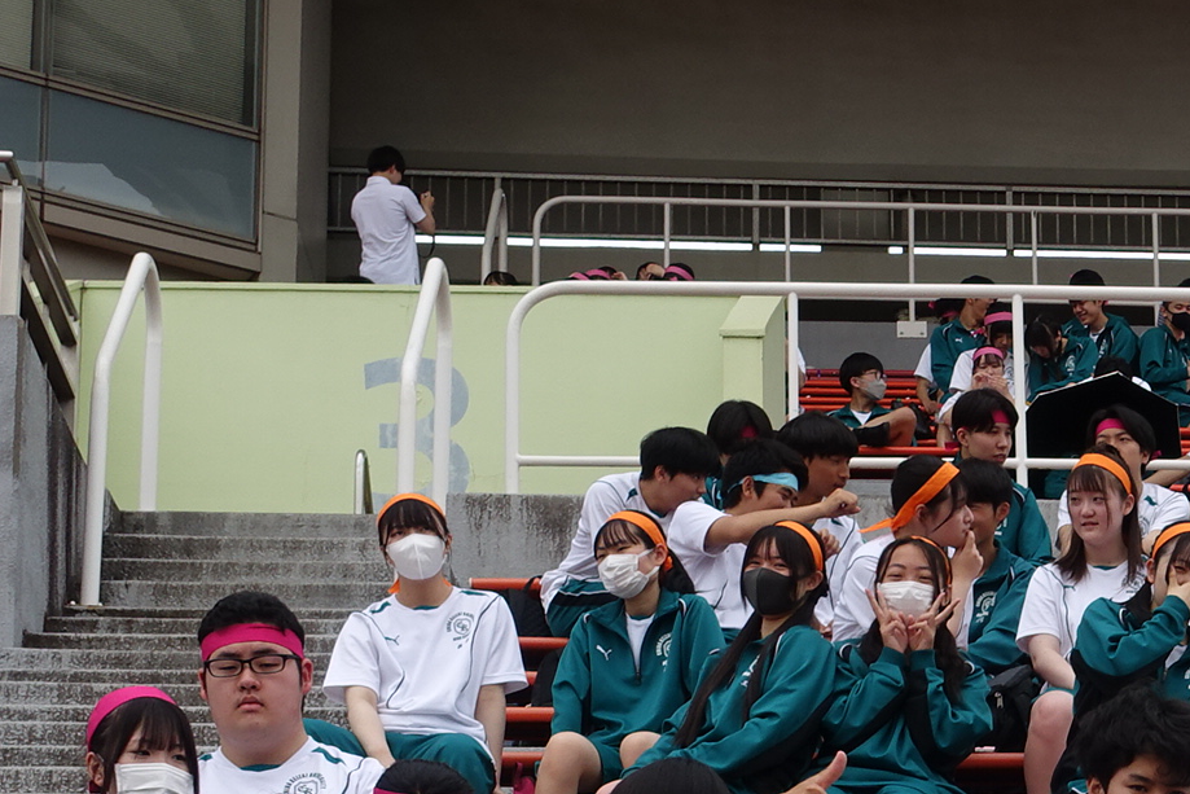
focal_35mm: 125
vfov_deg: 10.6
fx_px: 4132
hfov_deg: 15.6
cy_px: 1126
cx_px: 1564
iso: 125
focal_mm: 15.52
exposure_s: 1/400
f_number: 5.6
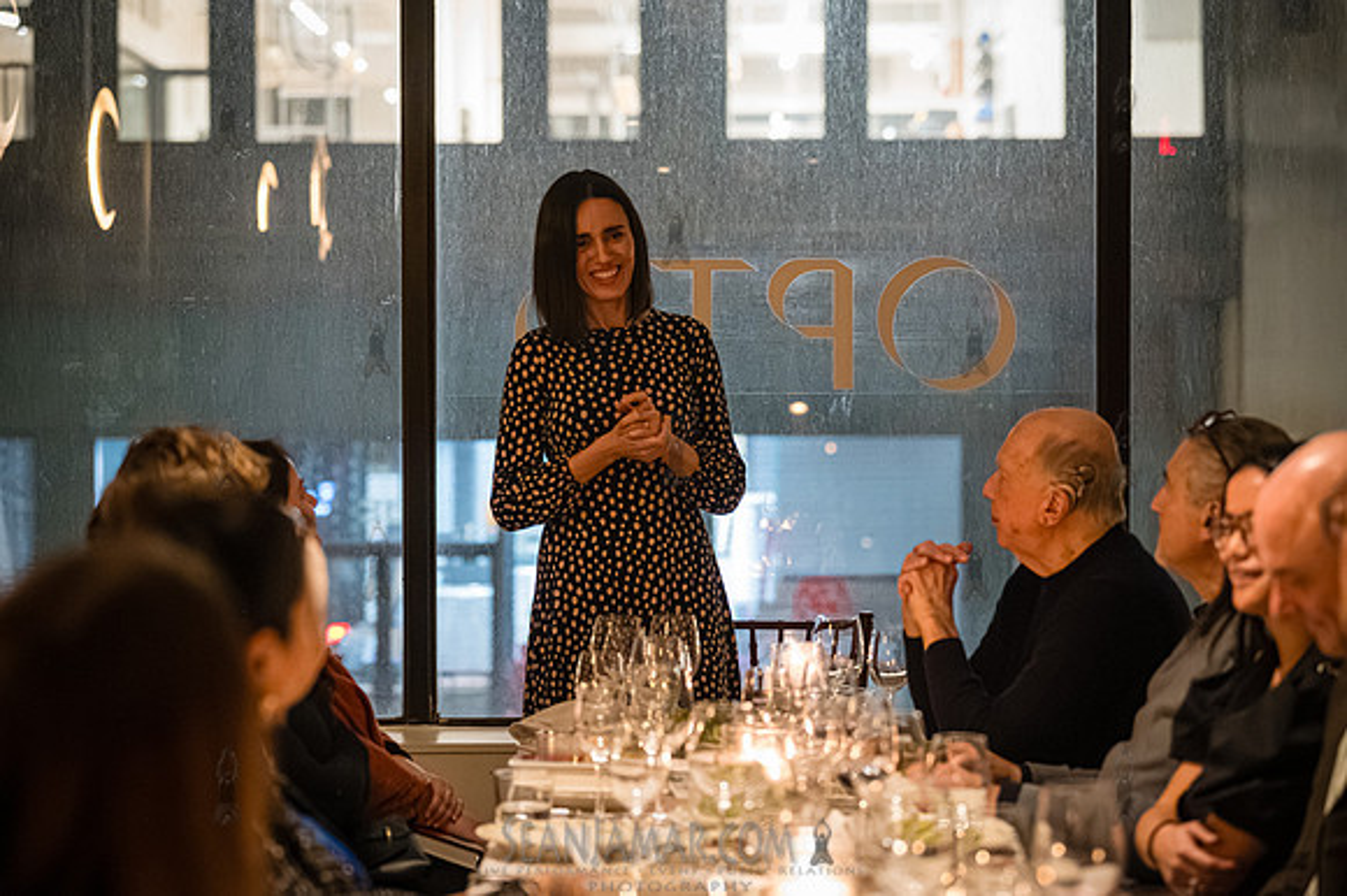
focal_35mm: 84
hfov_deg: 24.2
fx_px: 3146
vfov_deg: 16.2
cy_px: 448
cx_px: 674
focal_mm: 83
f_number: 2.8
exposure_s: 1/125
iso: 16000
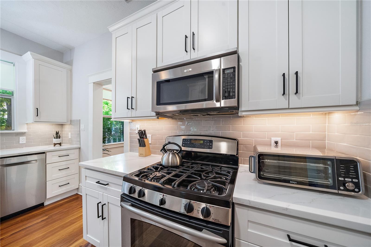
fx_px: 124
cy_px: 124
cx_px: 186
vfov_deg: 90.0
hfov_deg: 112.6
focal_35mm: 12
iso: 5000
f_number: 8
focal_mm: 12
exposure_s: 1/30
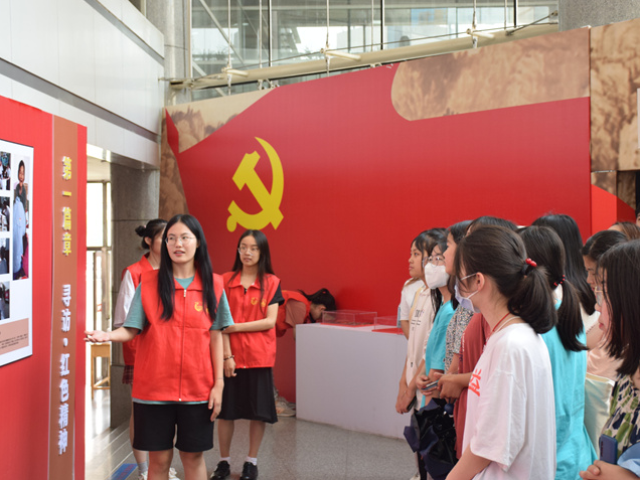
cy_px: 219
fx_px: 1072
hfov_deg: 33.2
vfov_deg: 25.2
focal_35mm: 58
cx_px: 337
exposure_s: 1/80
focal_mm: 32
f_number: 4.5
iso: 500
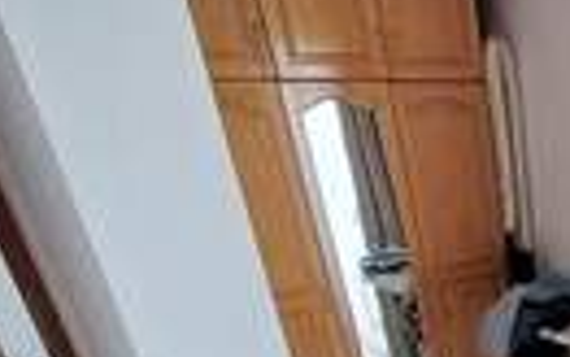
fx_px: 622
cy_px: 516
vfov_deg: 25.3
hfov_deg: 38.6
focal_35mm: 40
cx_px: 657
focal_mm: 1.74
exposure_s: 1/100
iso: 80
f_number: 2.2
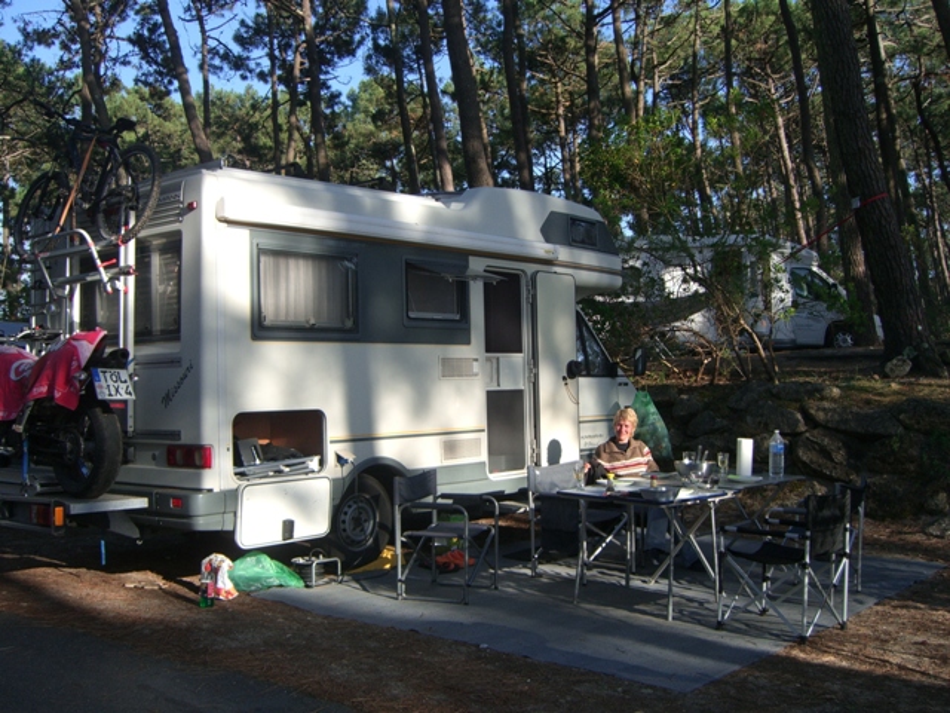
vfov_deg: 37.7
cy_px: 356
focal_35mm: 38
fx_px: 1043
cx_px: 475
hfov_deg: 49.0
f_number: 2.8
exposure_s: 1/640
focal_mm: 7.9
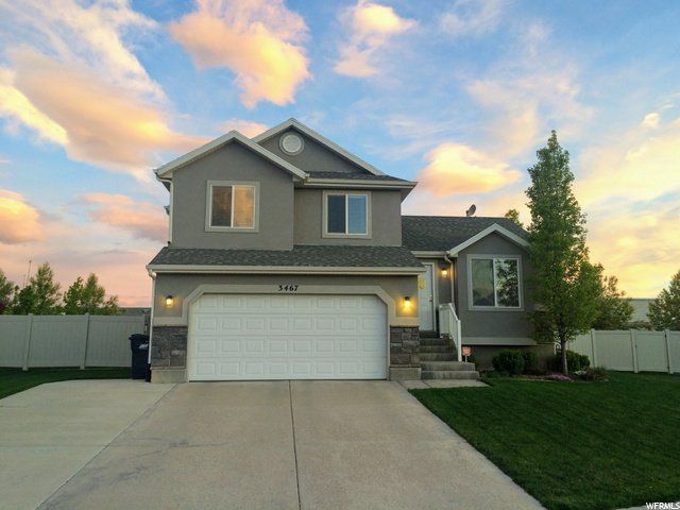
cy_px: 255
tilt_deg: +9.3
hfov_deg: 61.7
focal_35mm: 29
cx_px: 340
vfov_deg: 48.2
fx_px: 570
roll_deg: +0.8
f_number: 2.2
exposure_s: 1/60
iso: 40
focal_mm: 4.15
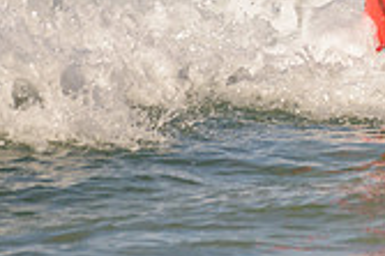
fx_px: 22756
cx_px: 461
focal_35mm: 2130
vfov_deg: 0.6
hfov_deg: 1.0
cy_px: -69
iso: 160
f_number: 5.6
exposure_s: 1/2000
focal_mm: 500
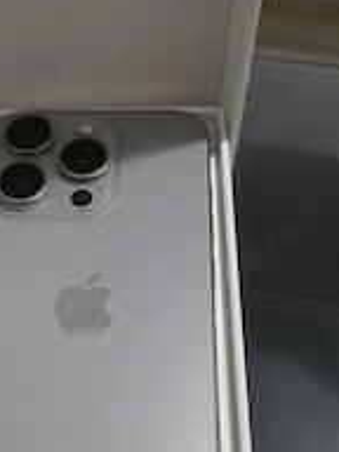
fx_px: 627
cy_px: 308
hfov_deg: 29.8
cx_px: 87
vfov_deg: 39.1
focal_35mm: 48
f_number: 1.7
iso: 1000
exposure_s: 1/101
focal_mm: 6.25
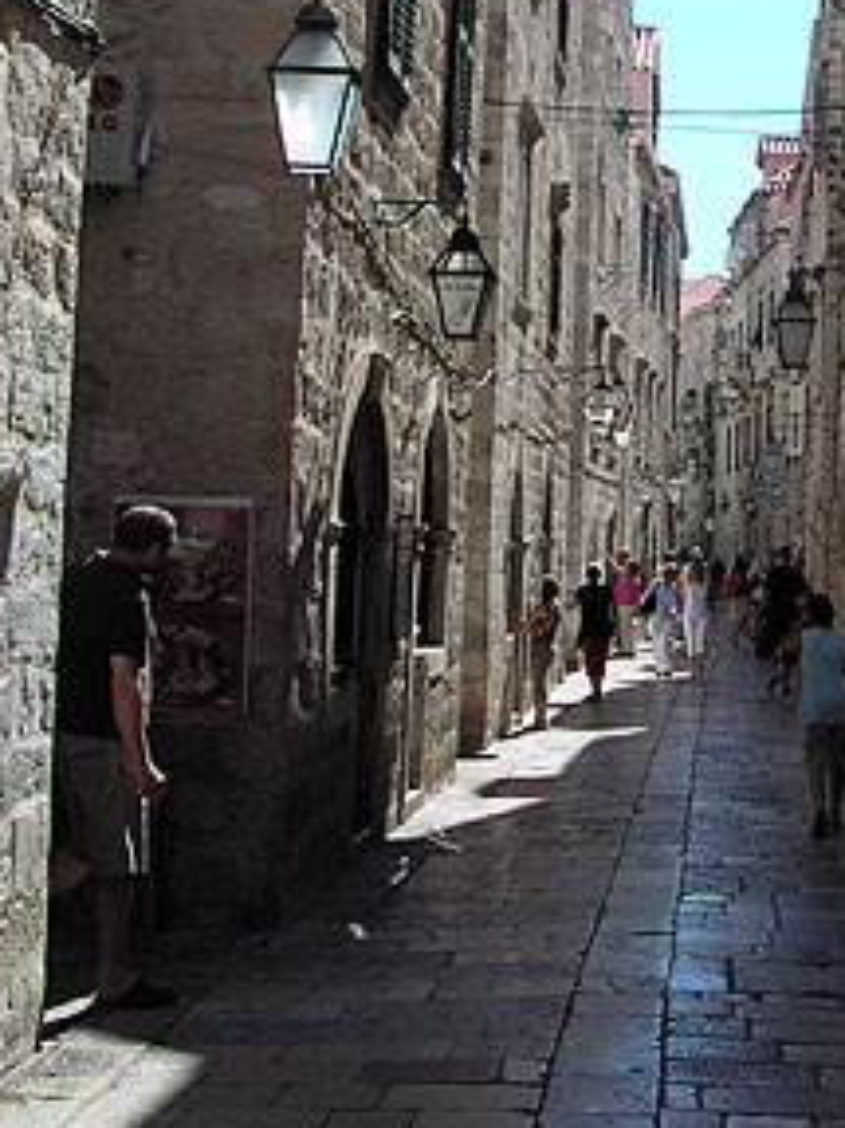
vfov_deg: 28.3
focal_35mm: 67
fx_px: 2182
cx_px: 751
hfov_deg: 21.5
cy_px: 212
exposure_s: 1/304
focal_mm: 5.6
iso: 100
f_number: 4.5
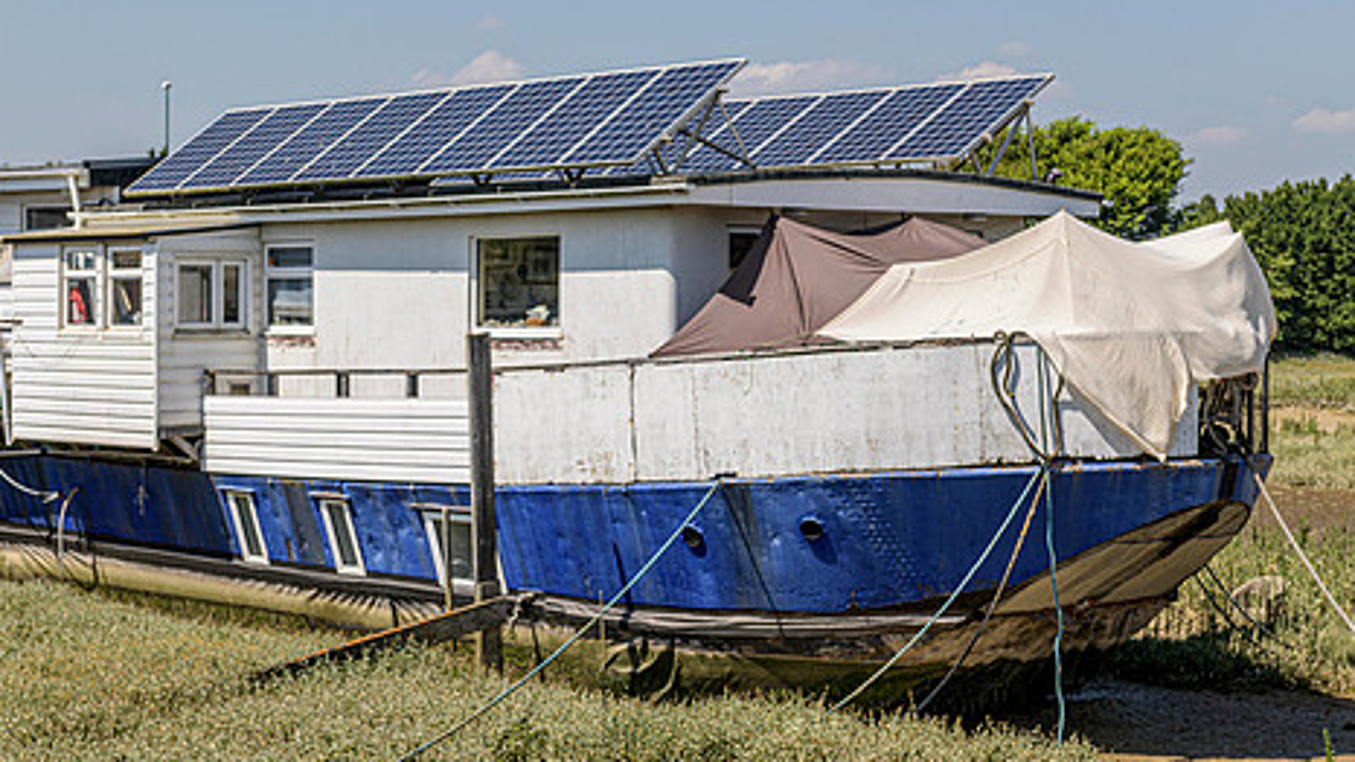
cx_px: 573
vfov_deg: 16.3
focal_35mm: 74
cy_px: 388
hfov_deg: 28.6
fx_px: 2658
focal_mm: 55
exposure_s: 1/1000
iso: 64
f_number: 5.6
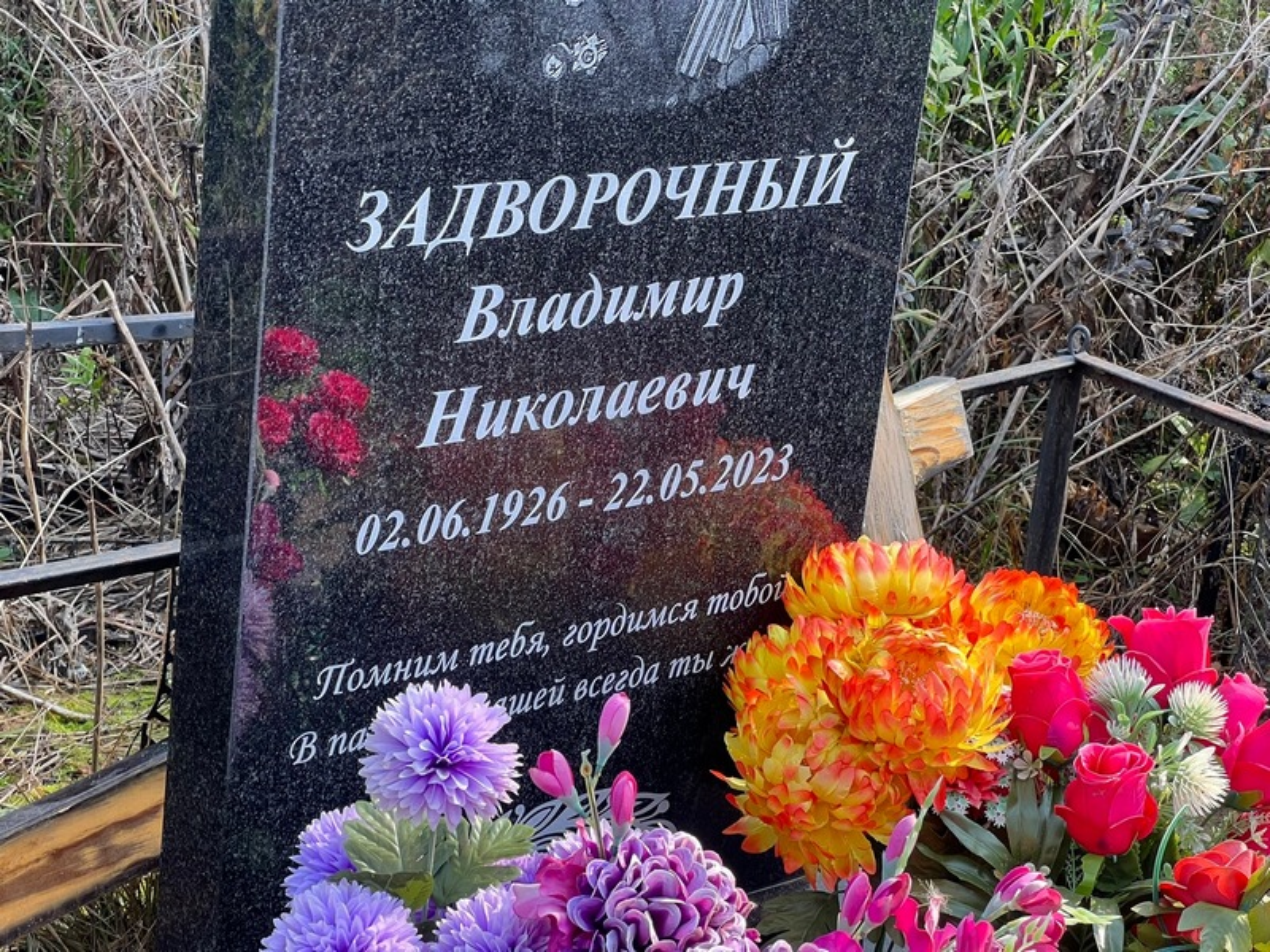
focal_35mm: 77
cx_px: 635
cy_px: 476
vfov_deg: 19.1
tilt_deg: -19.2
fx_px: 2825
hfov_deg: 25.3
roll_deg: -6.1
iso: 80
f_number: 2.8
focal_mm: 9
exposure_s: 1/99
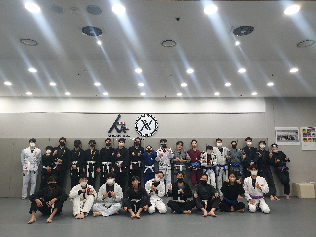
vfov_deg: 53.1
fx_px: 237
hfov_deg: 67.3
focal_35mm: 26
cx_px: 158
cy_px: 118
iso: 250
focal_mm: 4.3
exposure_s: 1/60
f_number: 2.4
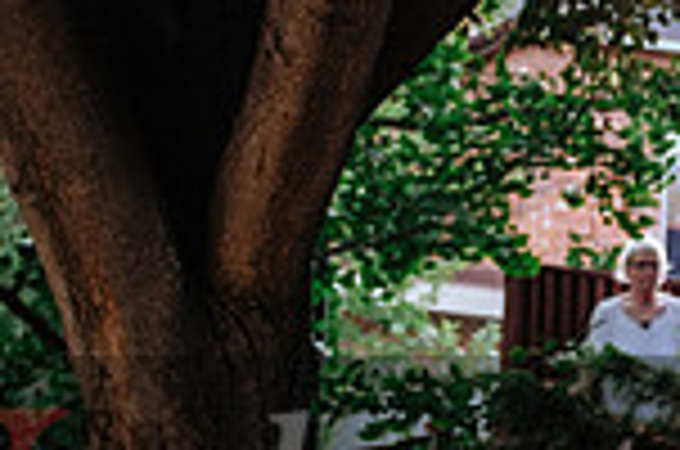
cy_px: 529
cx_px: 874
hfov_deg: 12.6
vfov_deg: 8.6
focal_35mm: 158
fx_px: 2978
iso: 400
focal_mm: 27.4
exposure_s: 1/125
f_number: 2.8
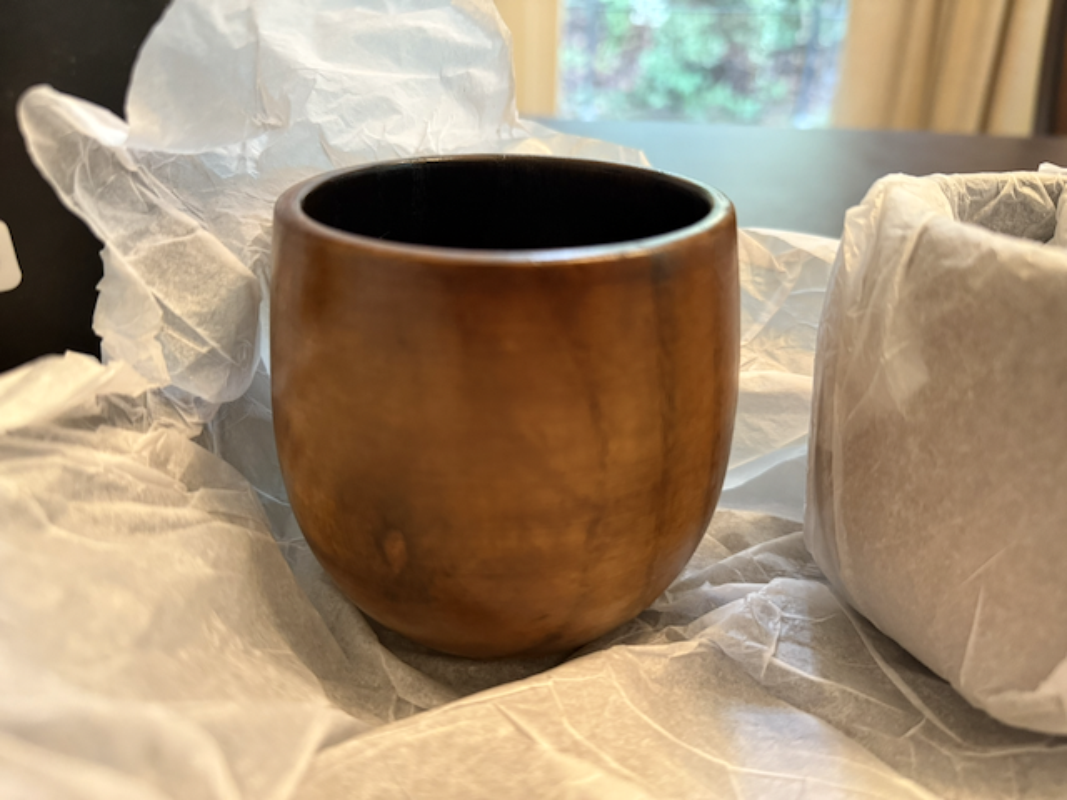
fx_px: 740
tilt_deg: -26.9
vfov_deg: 56.8
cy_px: 400
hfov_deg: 71.6
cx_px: 534
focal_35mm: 24
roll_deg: -0.9
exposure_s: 1/60
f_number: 1.78
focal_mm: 6.76
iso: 800
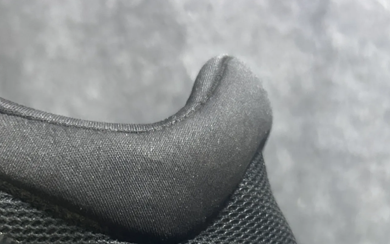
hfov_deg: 36.9
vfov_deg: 20.3
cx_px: 176
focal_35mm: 55
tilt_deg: -54.8
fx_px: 585
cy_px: 364
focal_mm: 5.7
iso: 500
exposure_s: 1/33
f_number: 1.5
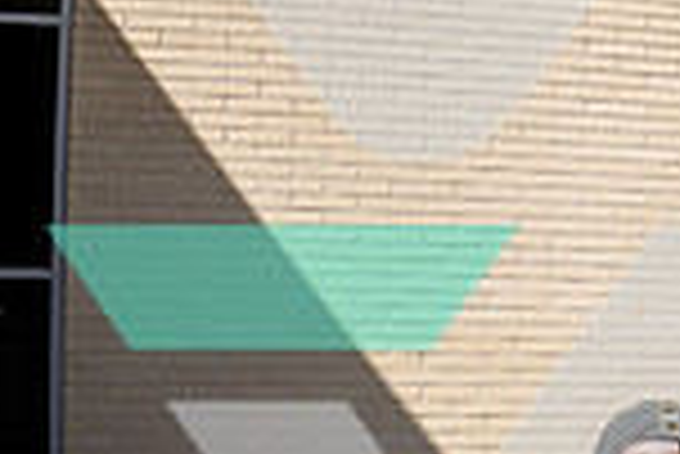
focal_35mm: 77
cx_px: 1193
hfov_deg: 19.9
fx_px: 1456
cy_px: 465
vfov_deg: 17.3
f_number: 8
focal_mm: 20
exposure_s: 1/125
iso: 250
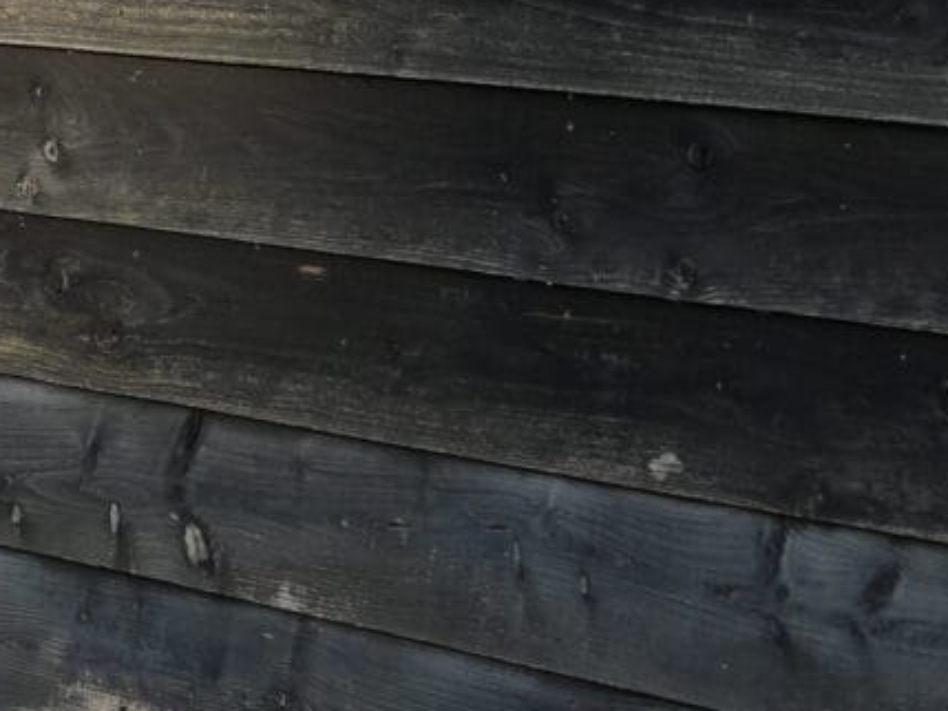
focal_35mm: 195
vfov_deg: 7.3
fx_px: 5342
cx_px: -1582
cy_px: -692
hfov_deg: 8.8
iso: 100
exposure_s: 1/100
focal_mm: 34
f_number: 6.3
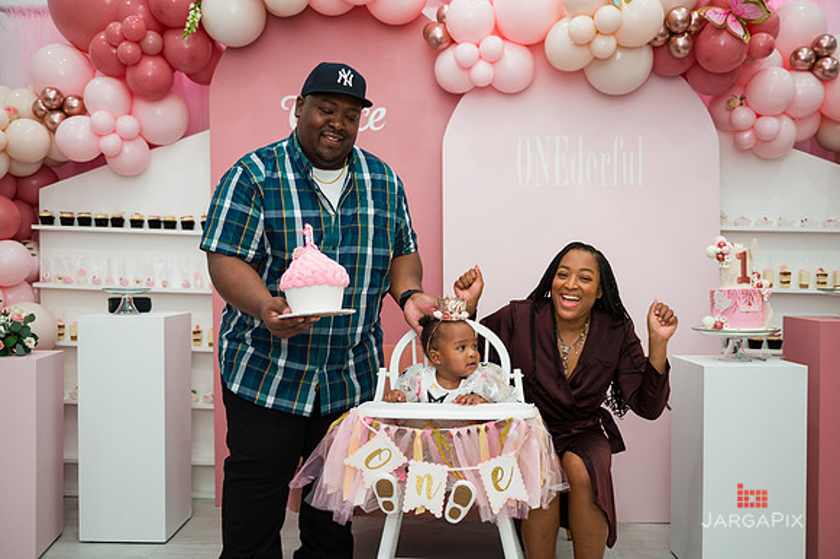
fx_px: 793
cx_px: 420
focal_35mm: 34
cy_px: 280
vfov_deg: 38.8
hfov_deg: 55.8
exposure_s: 1/200
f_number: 3.2
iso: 800
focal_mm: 34
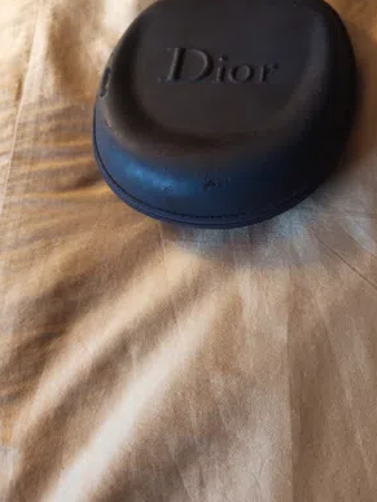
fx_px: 479
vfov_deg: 54.4
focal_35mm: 33
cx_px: 225
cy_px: 175
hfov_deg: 42.7
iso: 1223
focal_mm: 5.24
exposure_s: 1/25
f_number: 1.7
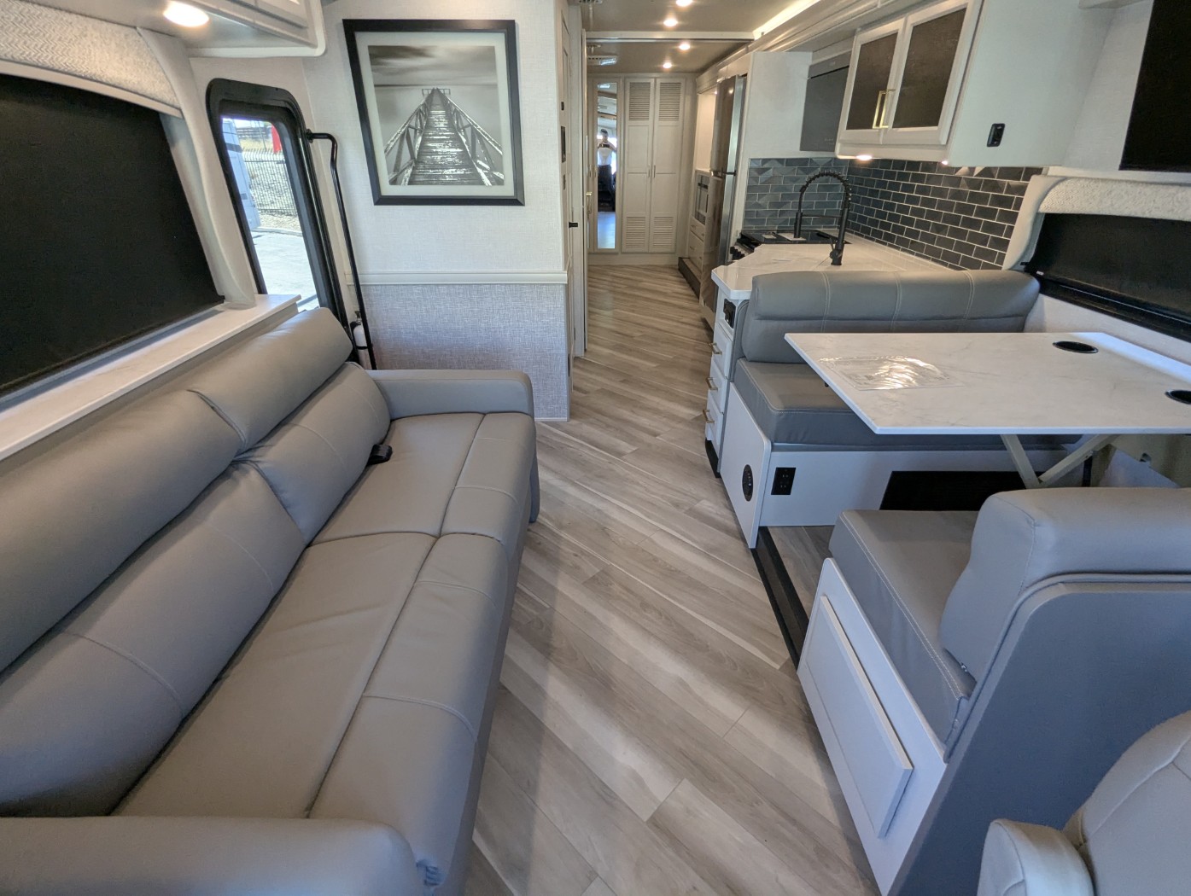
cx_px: 596
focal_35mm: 16
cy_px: 448
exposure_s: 1/132
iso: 204
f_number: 2.2
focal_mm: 2.35
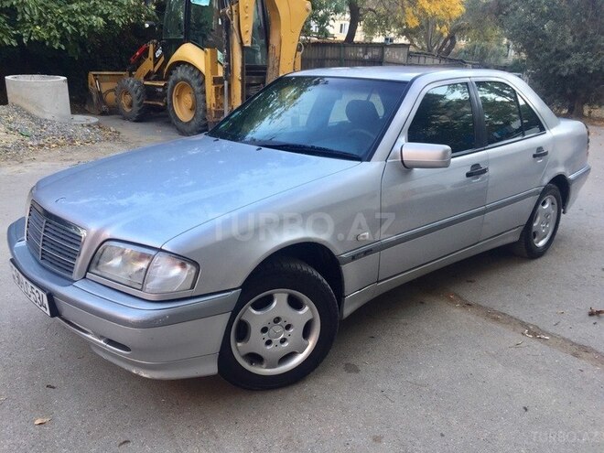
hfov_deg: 61.7
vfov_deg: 48.2
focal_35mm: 29
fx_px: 506
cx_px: 302
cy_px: 226
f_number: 2.2
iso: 32
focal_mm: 4.15
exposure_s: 1/50
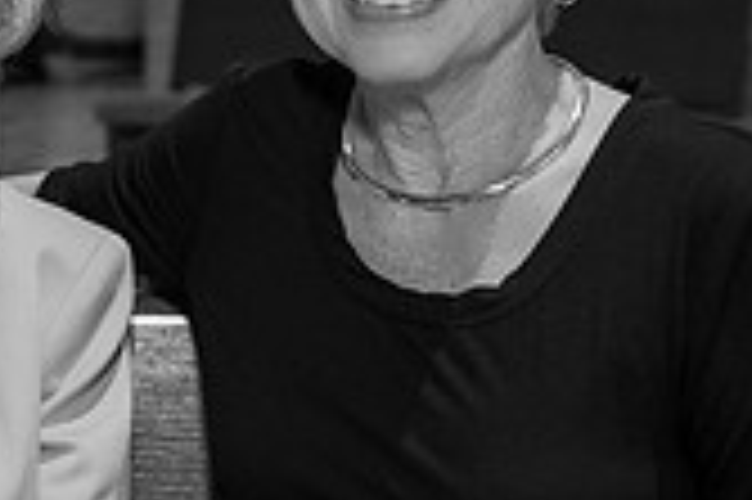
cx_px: -23
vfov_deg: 14.4
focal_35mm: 94
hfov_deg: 20.9
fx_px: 1962
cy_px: 437
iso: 1000
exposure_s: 1/100
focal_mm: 27
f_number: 2.8
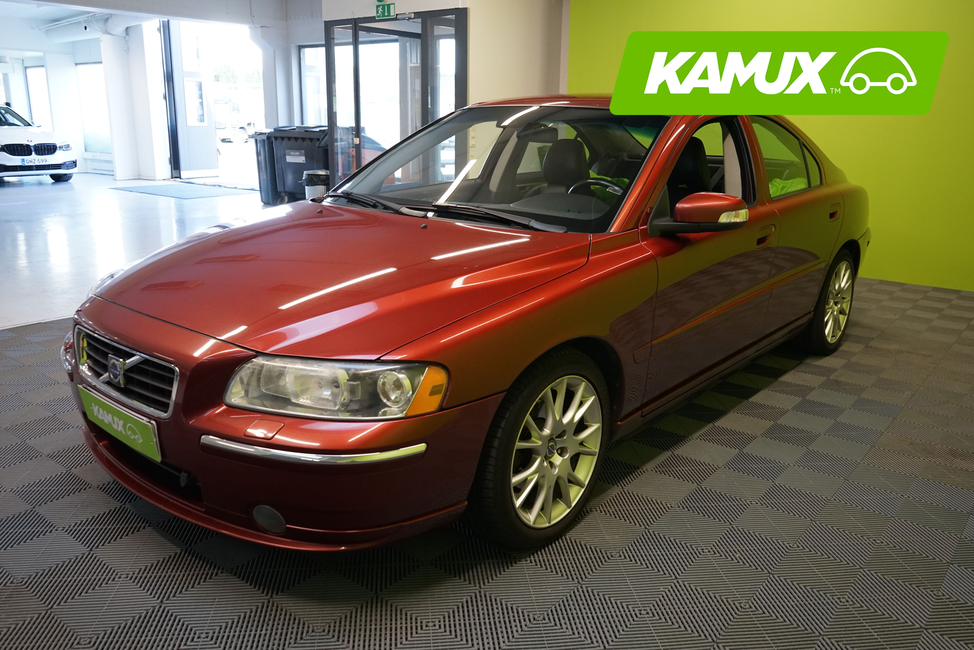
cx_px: 487
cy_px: 325
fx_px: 785
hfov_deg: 63.7
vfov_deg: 45.0
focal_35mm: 29
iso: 1600
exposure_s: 1/30
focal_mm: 29
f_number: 6.3
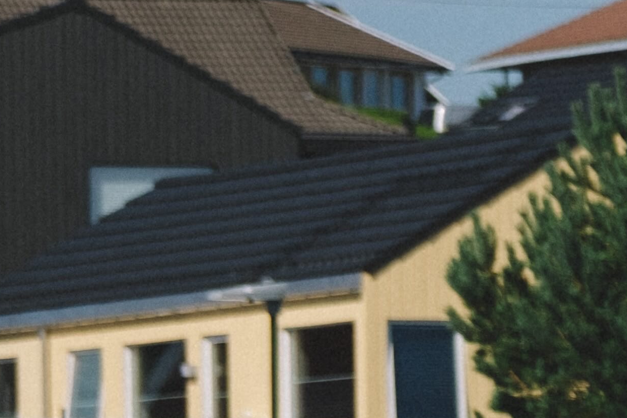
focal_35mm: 469
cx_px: 1734
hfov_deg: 4.3
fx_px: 8168
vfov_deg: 2.9
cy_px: 696
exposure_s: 1/320
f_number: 2.8
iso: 200
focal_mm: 50
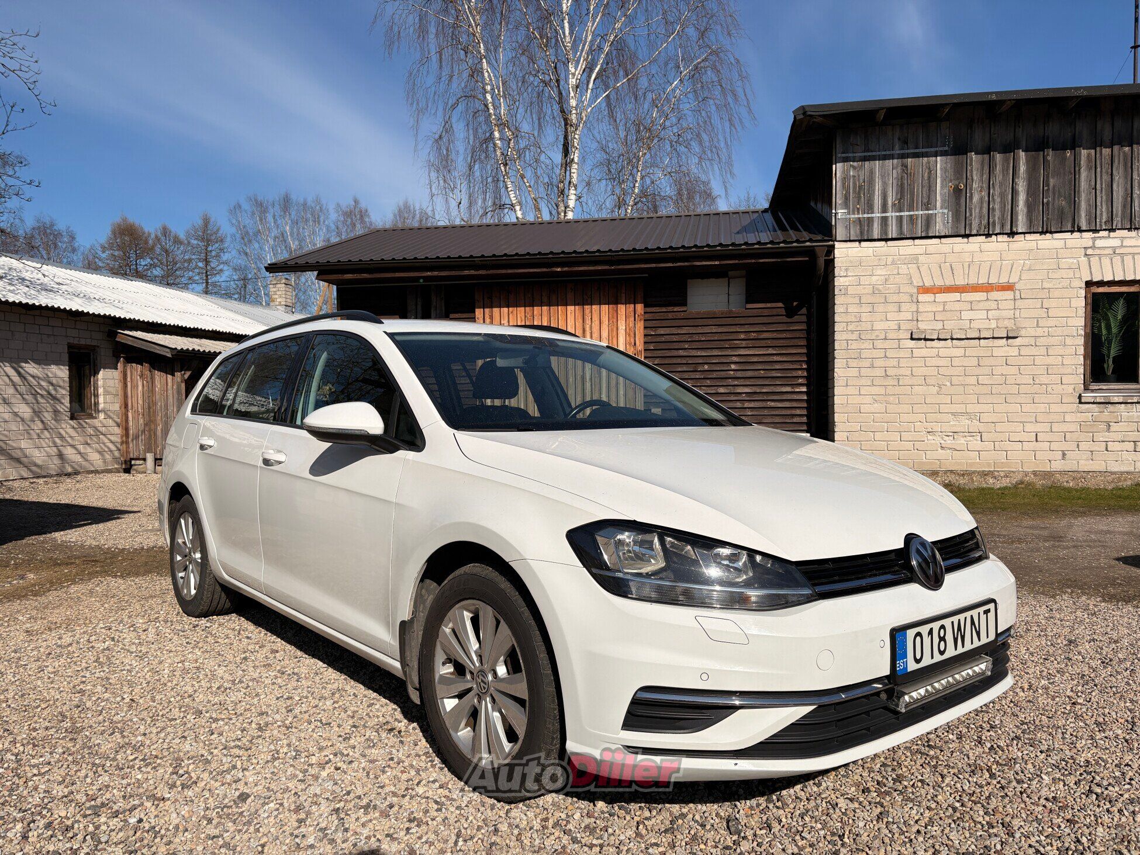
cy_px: 428
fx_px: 856
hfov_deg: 67.3
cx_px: 570
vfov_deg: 53.1
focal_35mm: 26
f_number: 1.6
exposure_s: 1/8850
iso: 50
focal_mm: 5.96
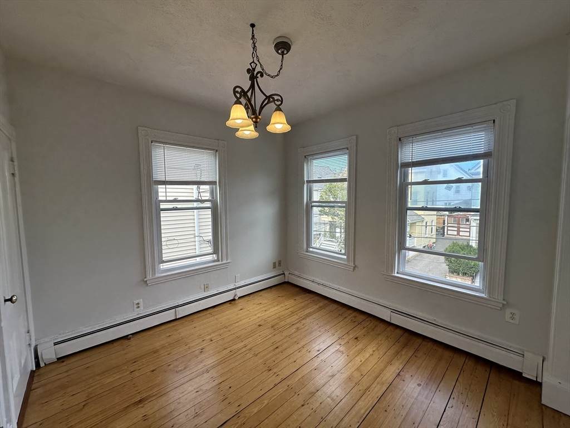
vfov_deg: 85.7
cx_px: 285
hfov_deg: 102.1
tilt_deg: -3.7
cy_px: 214
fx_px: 231
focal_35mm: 14
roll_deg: -0.4
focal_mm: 2.22
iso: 40
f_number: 2.2
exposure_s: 1/134
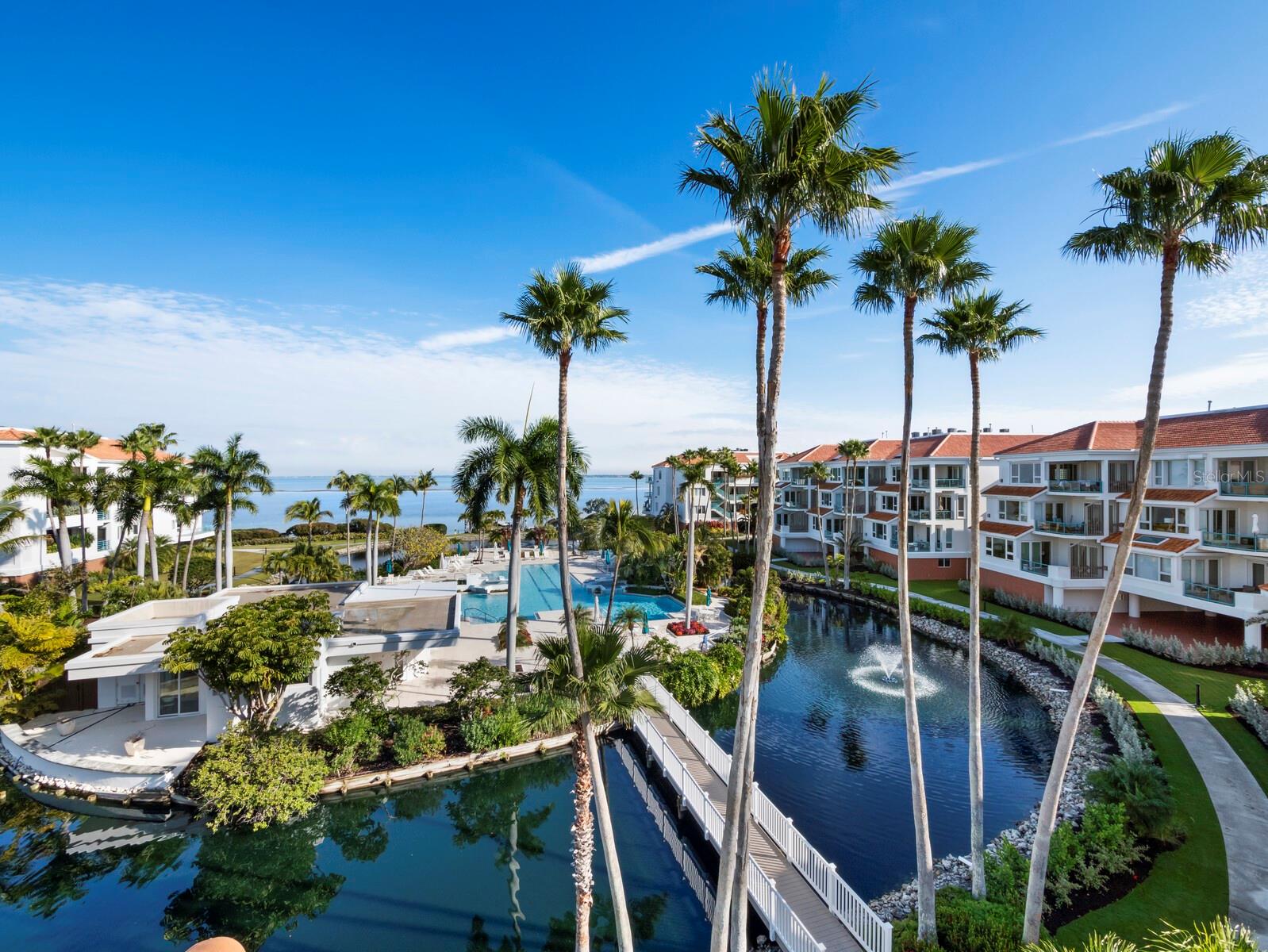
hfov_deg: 102.0
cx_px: 634
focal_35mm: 14
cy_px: 476
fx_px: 513
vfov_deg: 85.7
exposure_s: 1/160
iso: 320
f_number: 11
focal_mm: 7
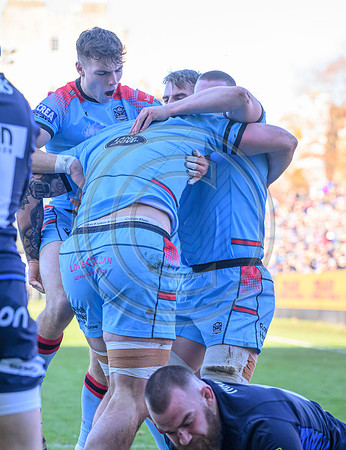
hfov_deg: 11.6
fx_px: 1705
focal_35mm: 130
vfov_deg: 15.0
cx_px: 152
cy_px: 225
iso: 1600
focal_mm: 91
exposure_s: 1/2500
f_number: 3.2
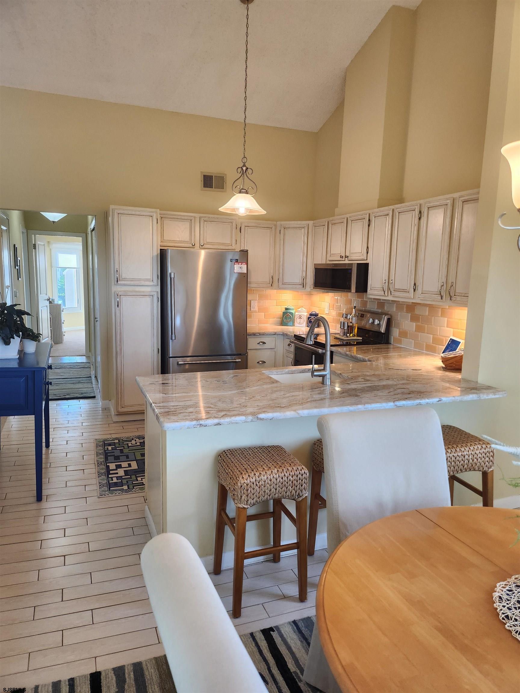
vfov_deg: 71.6
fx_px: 481
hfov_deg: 56.8
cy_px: 346
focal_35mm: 24
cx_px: 260
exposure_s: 1/120
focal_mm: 5
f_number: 1.8
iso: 160
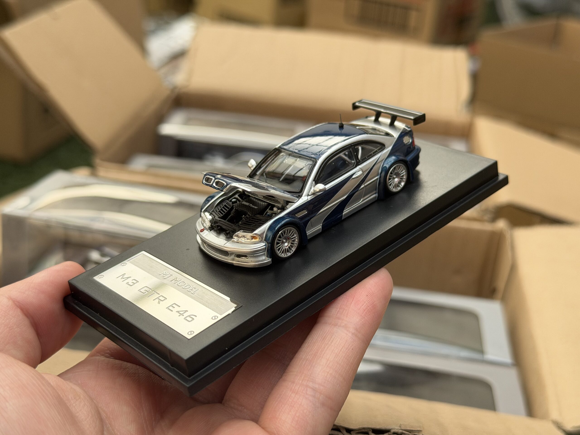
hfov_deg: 39.7
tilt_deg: -24.3
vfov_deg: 30.3
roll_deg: -5.3
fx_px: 804
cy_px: 218
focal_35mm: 48
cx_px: 290
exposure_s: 1/693
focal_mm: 6.76
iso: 64
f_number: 1.78
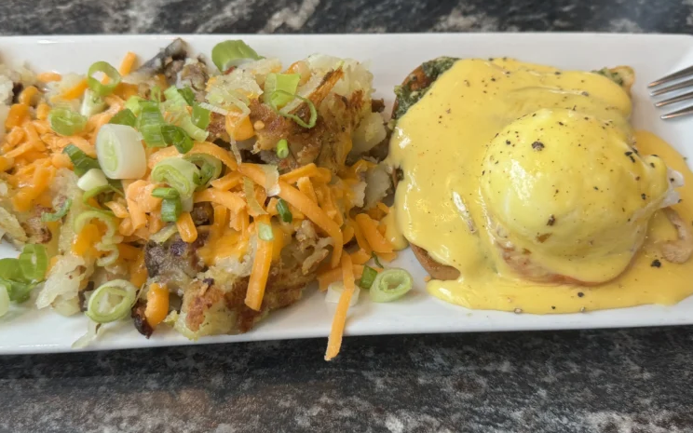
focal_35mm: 35
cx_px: 346
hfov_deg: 55.3
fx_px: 661
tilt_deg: -57.9
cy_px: 184
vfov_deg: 36.2
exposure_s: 1/120
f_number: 1.78
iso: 160
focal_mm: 6.76
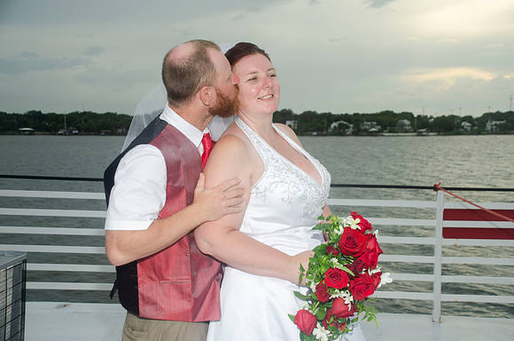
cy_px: 170
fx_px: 684
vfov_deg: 27.9
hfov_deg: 41.2
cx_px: 257
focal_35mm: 48
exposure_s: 1/250
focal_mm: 32
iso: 100
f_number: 5.6
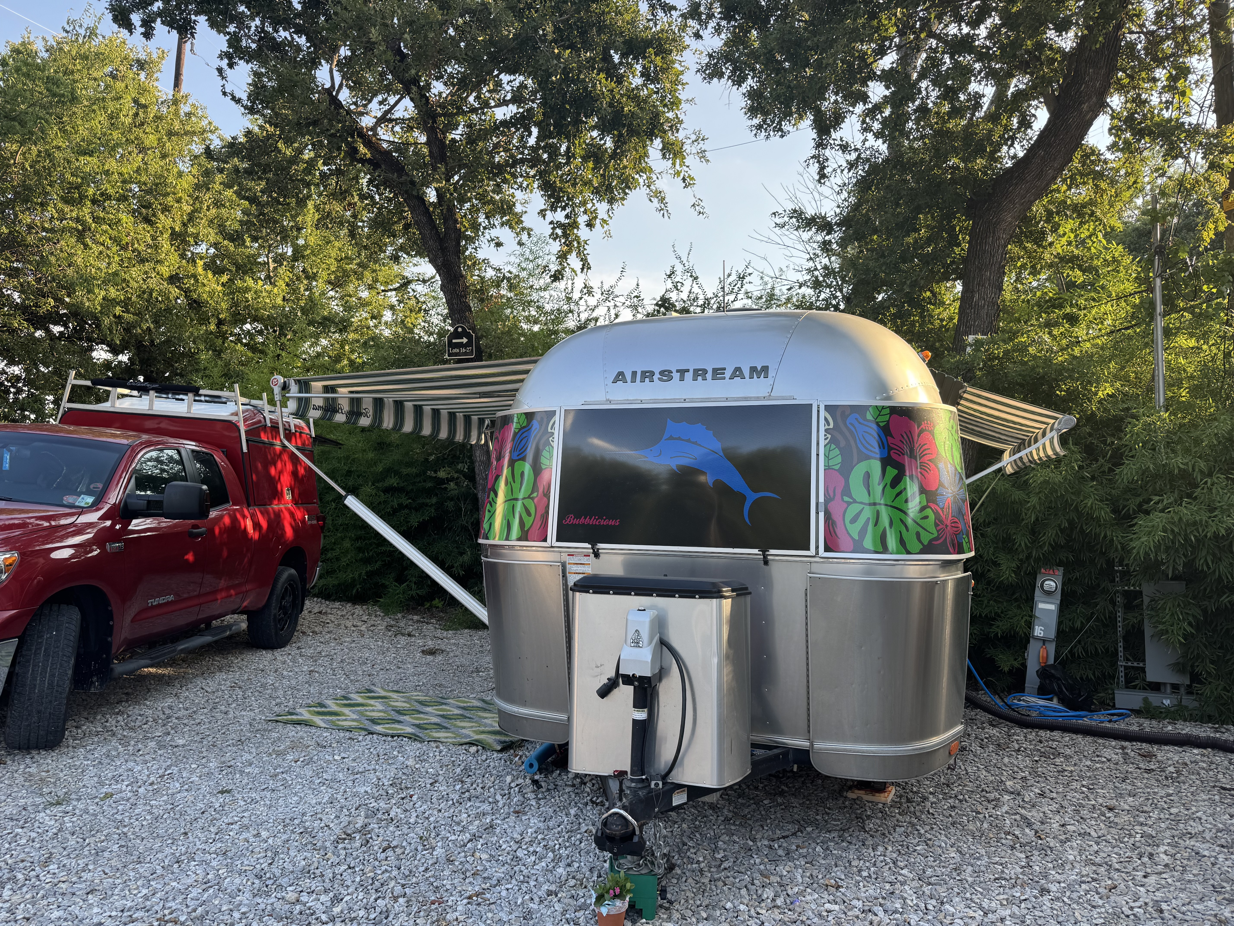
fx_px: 856
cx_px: 617
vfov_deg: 56.8
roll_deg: -0.3
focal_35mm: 24
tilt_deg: +2.3
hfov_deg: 71.6
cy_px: 463
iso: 80
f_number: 1.78
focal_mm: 6.76
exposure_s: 1/639
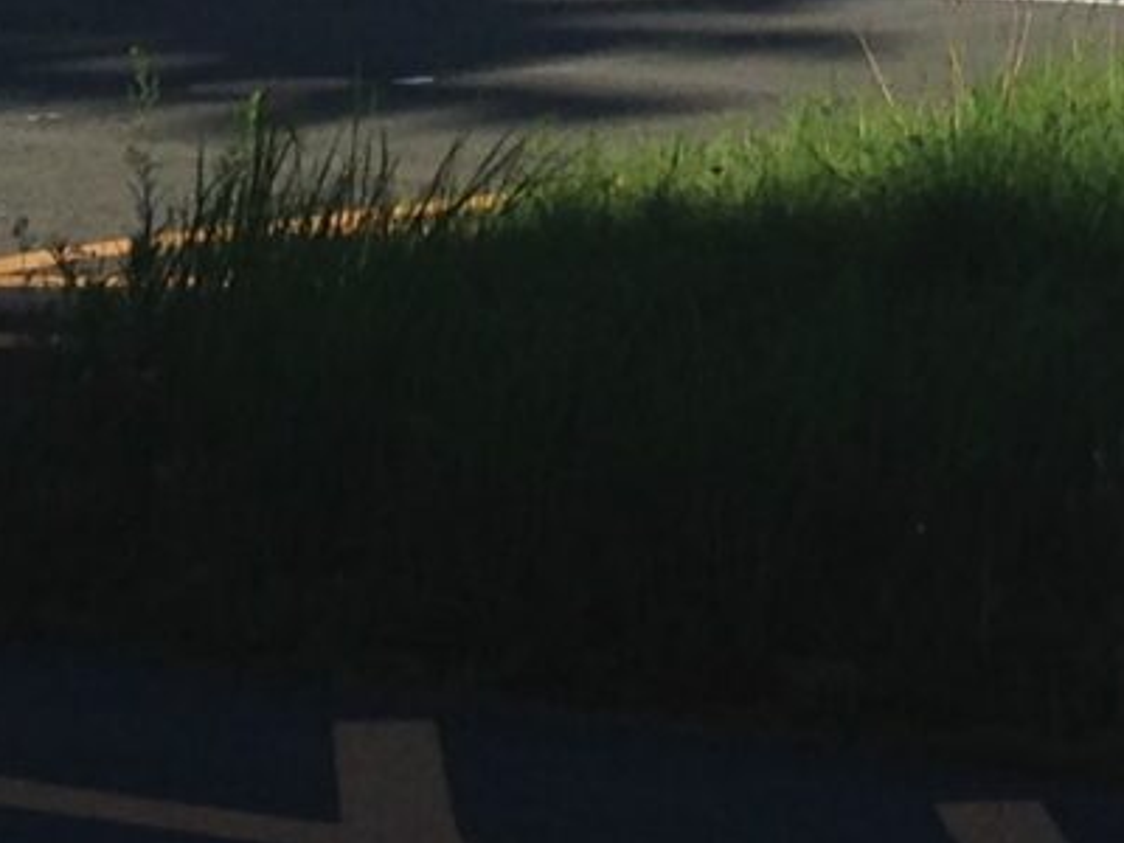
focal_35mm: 211
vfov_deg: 6.7
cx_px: 1557
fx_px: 6851
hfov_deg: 9.2
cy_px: -1040
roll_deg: -0.6
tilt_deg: +6.7
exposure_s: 1/1595
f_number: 2.4
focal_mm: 4.12
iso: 50
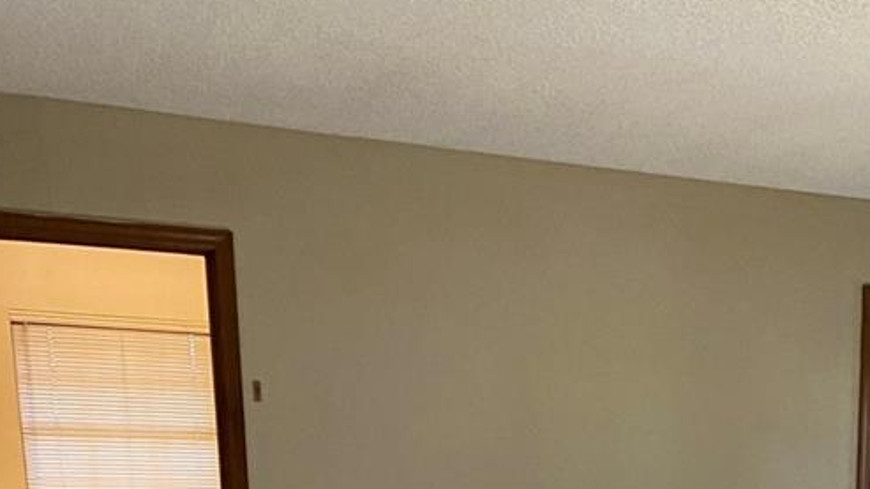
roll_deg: -1.4
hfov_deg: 29.5
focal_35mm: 69
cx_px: 755
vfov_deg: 14.8
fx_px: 1591
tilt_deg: -15.7
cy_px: 934
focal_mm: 4.25
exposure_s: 1/60
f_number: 1.8
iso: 400
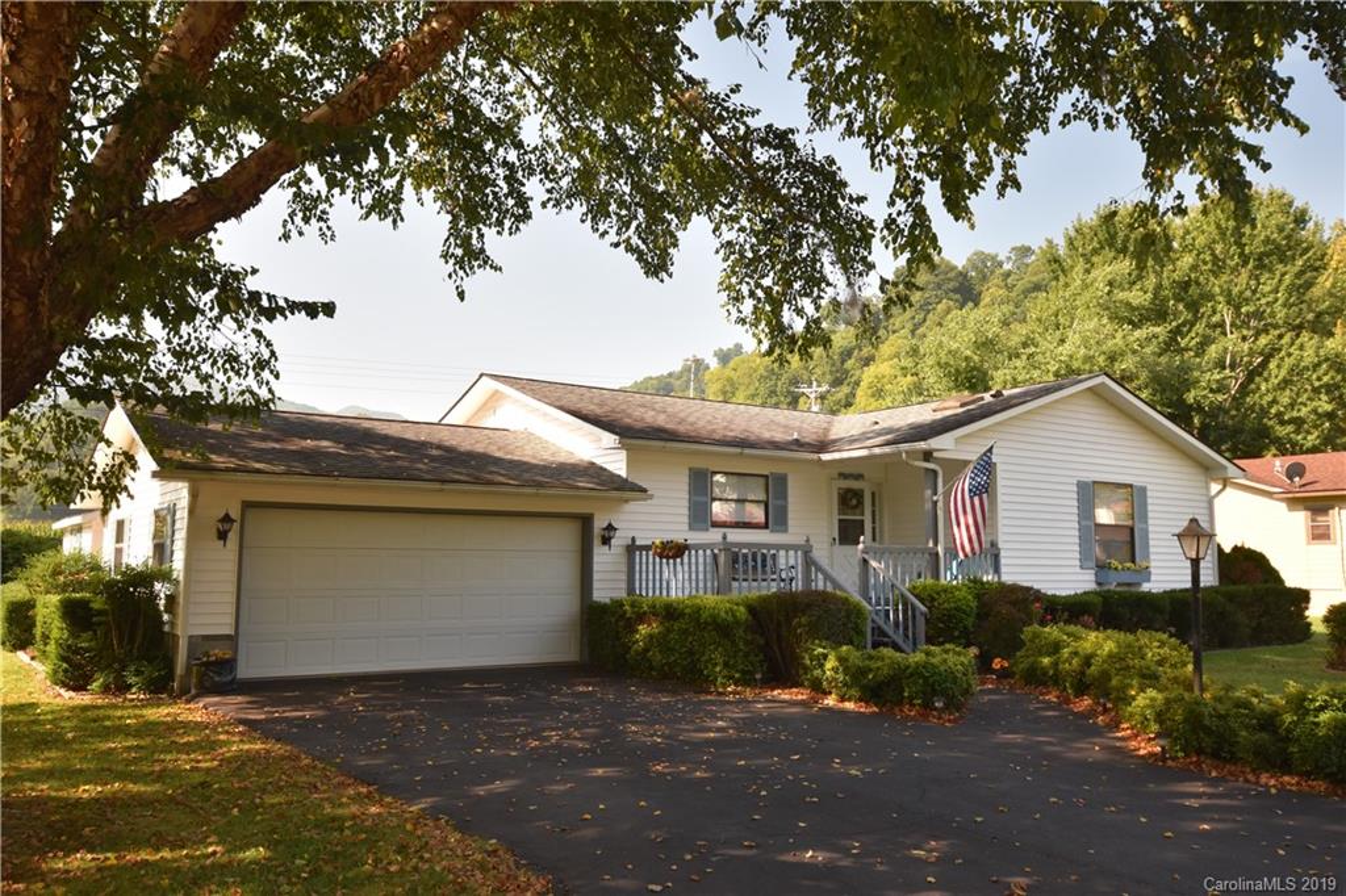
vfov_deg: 43.6
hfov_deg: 61.9
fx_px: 1121
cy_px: 448
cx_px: 673
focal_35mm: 30
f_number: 6.3
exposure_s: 1/160
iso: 400
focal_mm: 20
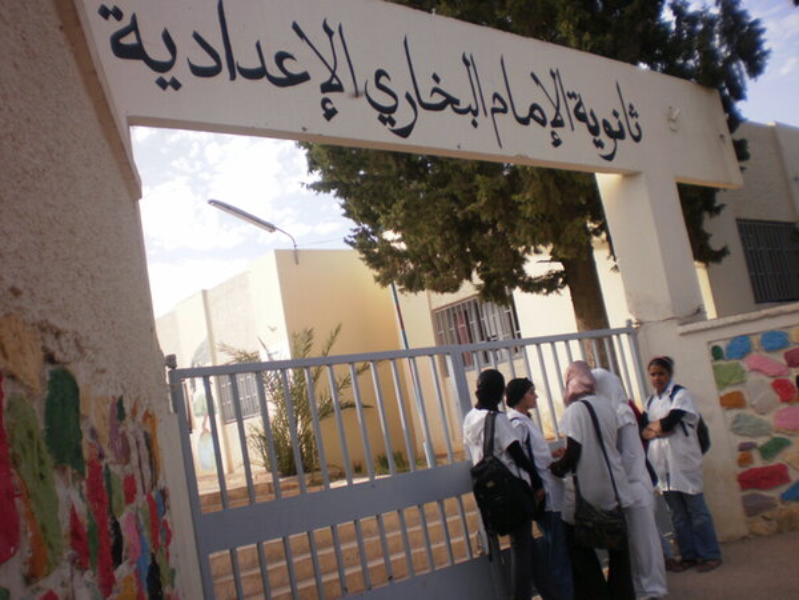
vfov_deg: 39.7
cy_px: 300
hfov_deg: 51.4
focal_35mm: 36
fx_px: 831
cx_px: 400
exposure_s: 1/400
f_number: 3.1
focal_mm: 6.3
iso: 100
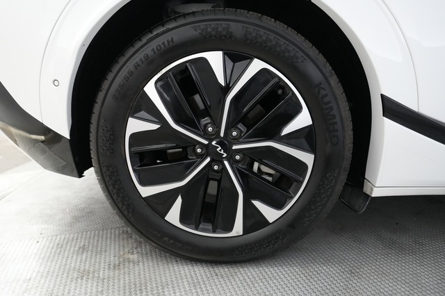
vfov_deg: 51.2
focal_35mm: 25
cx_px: 222
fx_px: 309
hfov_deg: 71.5
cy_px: 148
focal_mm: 25
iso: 5000
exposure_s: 1/160
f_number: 2.8
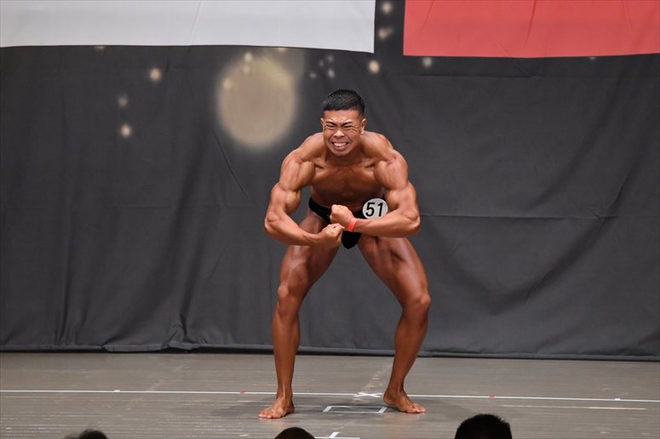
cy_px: 220
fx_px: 4398
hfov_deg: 8.6
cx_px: 330
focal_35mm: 240
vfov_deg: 5.7
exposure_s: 1/400
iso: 6400
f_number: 5.6
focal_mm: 160
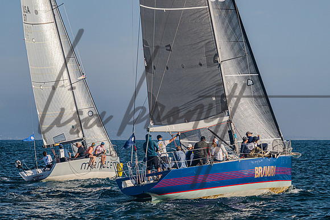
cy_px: 99
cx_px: 190
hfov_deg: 12.4
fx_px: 1518
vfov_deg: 8.3
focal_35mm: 166
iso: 400
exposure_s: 1/1250
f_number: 6.3
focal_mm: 120
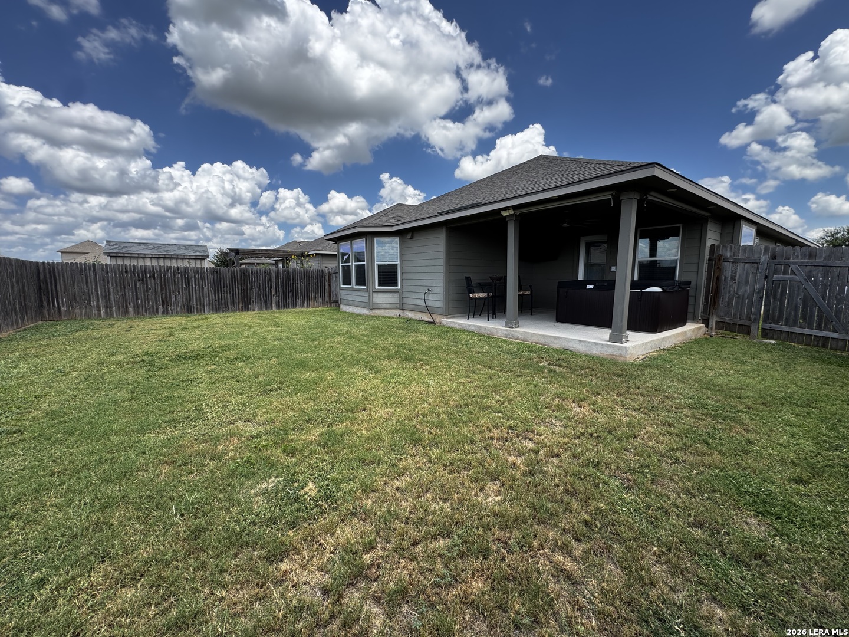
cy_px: 318
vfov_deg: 85.7
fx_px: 343
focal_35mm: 14
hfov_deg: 102.1
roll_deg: -0.5
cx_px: 424
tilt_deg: -7.2
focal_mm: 2.22
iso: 50
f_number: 2.2
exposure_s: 1/610
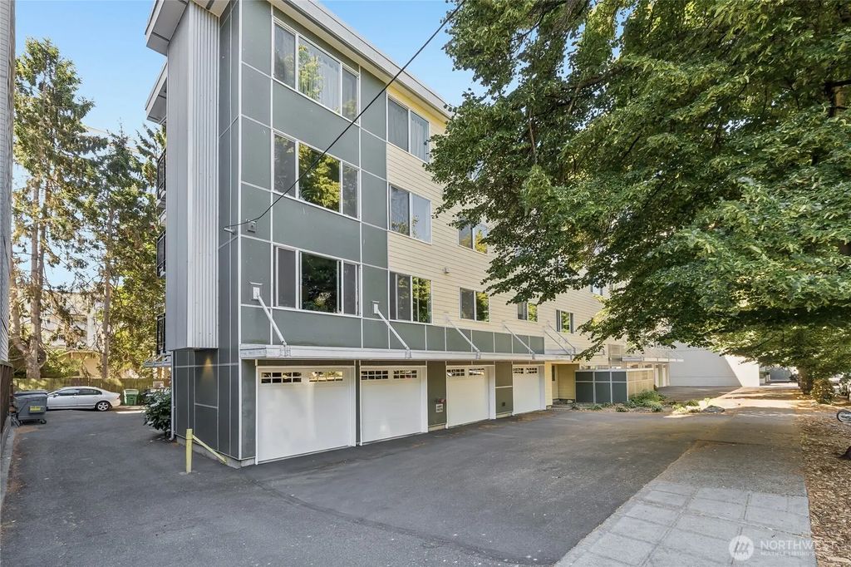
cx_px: 426
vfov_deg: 77.3
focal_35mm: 15
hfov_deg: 100.4
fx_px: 354
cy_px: 284
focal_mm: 10
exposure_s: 1/25
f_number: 9
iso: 250
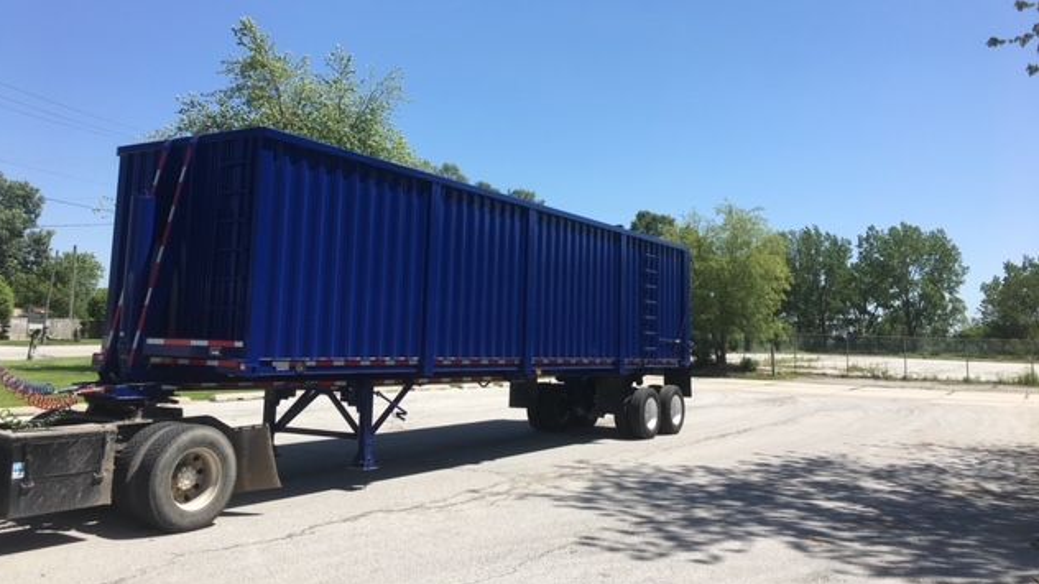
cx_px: 515
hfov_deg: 61.0
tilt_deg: +6.1
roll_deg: -1.1
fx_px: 881
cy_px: 235
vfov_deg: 36.5
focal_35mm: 32
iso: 25
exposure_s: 1/1570
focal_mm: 4.15
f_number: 2.2
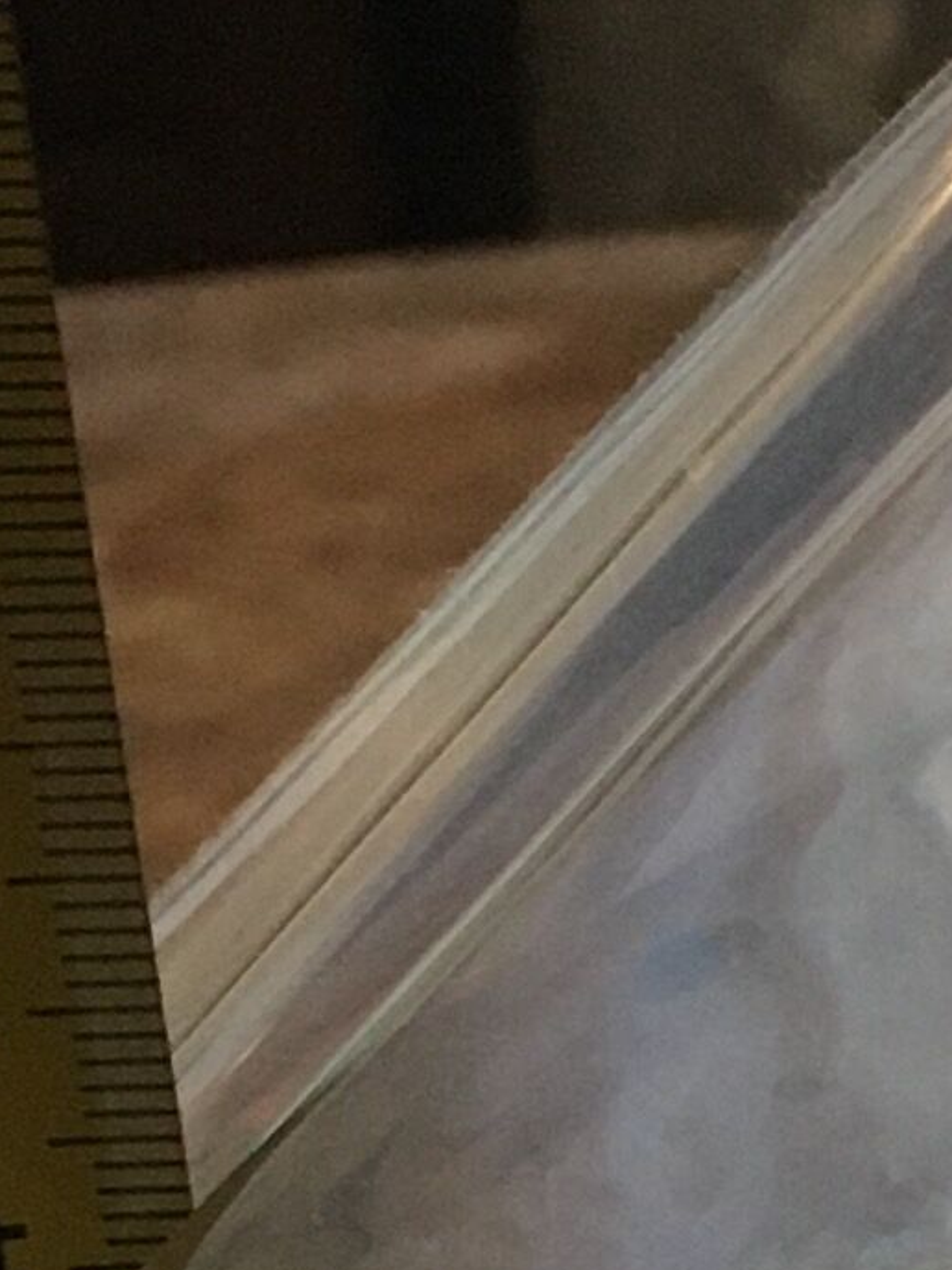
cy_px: 1798
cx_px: 2092
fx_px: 6234
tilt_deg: -26.0
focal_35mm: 170
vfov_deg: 11.2
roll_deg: -1.6
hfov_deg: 8.2
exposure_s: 1/33
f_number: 2.2
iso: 200
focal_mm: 4.15
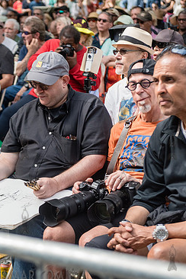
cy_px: 147
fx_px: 860
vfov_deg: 18.4
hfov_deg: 12.3
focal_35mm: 111
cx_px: 24
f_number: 3.5
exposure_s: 1/2500
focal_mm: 70
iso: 800
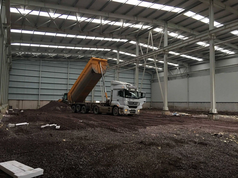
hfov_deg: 61.7
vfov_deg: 48.2
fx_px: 199
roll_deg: -1.2
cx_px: 119
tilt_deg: +5.7
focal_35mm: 29
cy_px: 89
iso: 80
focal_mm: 4.15
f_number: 2.2
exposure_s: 1/17
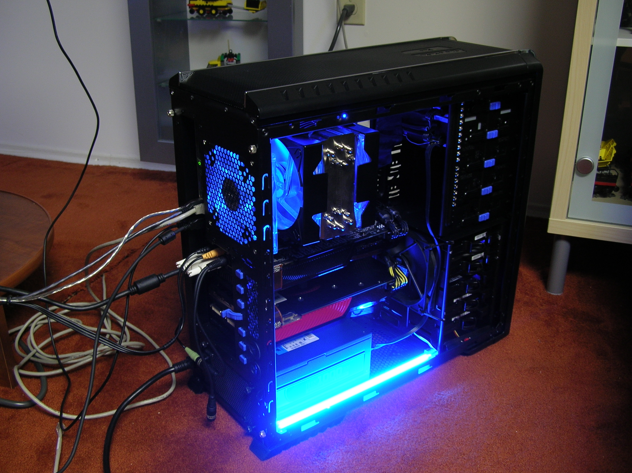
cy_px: 236
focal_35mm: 36
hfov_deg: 51.4
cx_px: 316
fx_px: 657
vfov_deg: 39.6
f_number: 2.7
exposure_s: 1/2.7
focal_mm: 6
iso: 52
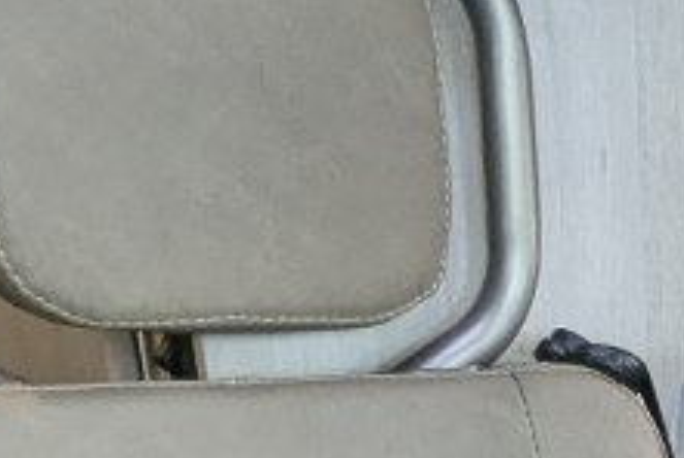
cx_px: 1029
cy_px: 1117
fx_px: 1998
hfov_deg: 17.5
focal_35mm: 105
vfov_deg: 11.0
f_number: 2.2
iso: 88
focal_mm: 2.35
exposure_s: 1/96
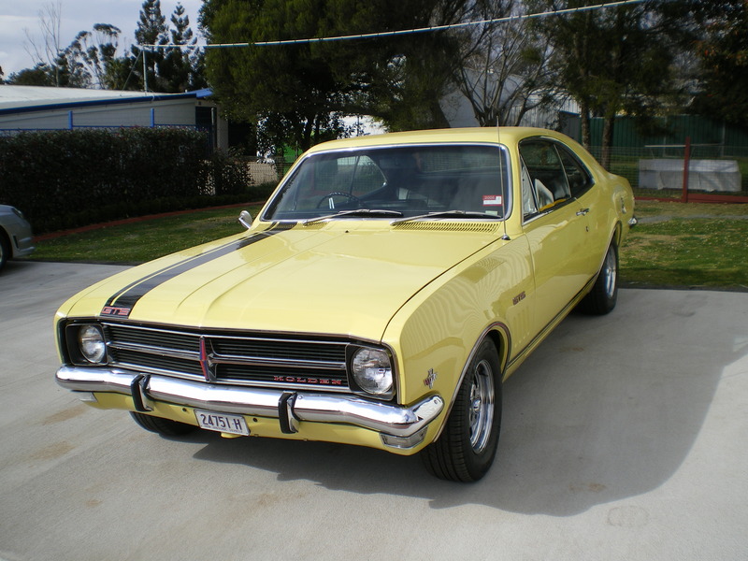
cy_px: 280
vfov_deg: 39.7
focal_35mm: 36
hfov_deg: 51.4
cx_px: 374
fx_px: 778
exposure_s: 1/500
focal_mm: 6.3
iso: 50
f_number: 4.6
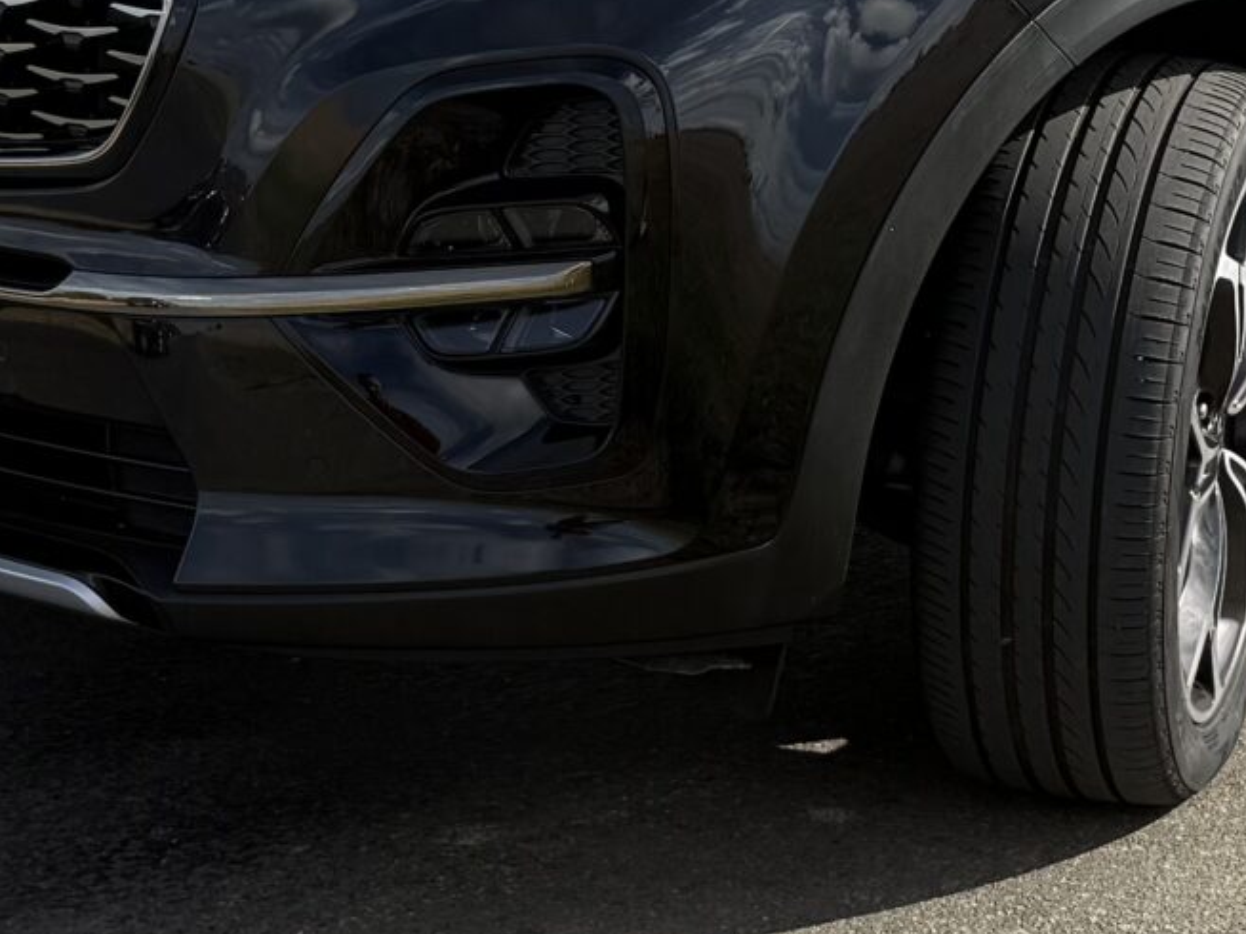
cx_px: 897
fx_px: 3382
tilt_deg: -12.3
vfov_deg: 15.7
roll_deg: +1.3
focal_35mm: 94
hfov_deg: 20.7
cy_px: 261
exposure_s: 1/4673
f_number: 1.78
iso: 80
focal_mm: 6.76
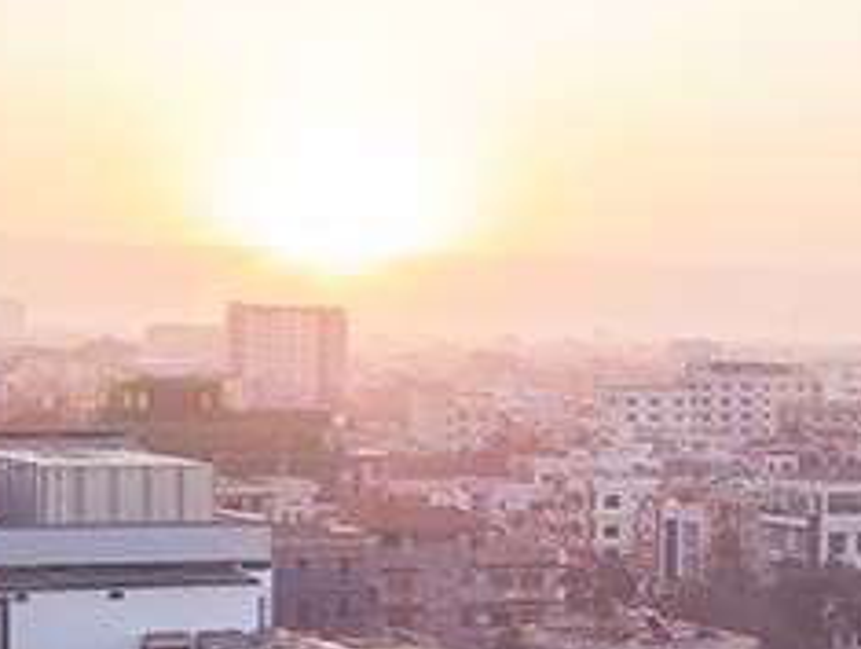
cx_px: 711
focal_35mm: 106
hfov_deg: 18.3
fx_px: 2641
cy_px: 715
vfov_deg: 13.7
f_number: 2.2
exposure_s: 1/240
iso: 100
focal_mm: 4.73
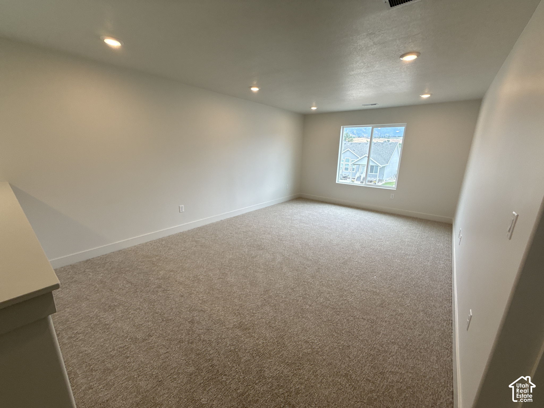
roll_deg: -0.5
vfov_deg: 85.7
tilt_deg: -13.7
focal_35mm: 14
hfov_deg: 102.1
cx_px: 272
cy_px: 204
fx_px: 220
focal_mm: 2.22
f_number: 2.2
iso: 64
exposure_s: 1/141
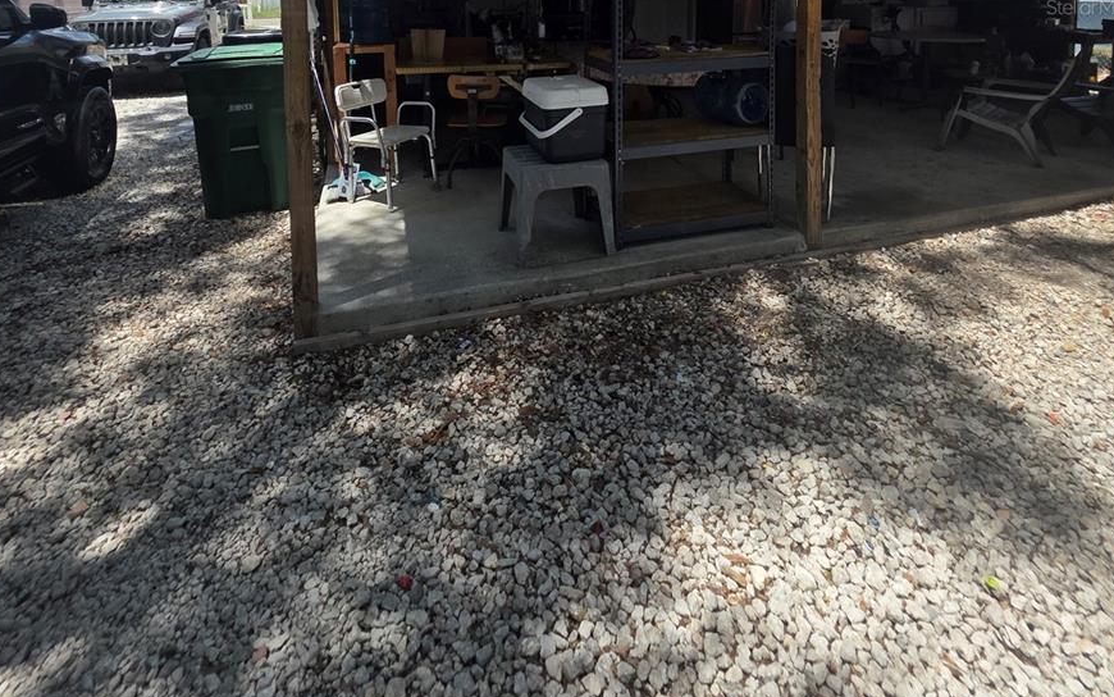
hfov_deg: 88.0
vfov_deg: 50.7
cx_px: 561
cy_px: 6
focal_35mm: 19
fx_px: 577
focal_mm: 2.2
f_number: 1.9
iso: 40
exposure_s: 1/1686
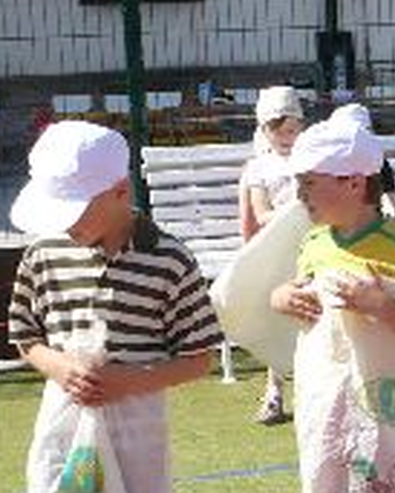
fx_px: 1869
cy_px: 407
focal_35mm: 128
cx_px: 611
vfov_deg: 14.9
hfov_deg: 11.5
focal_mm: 5.8
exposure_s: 1/200
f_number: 8
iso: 100
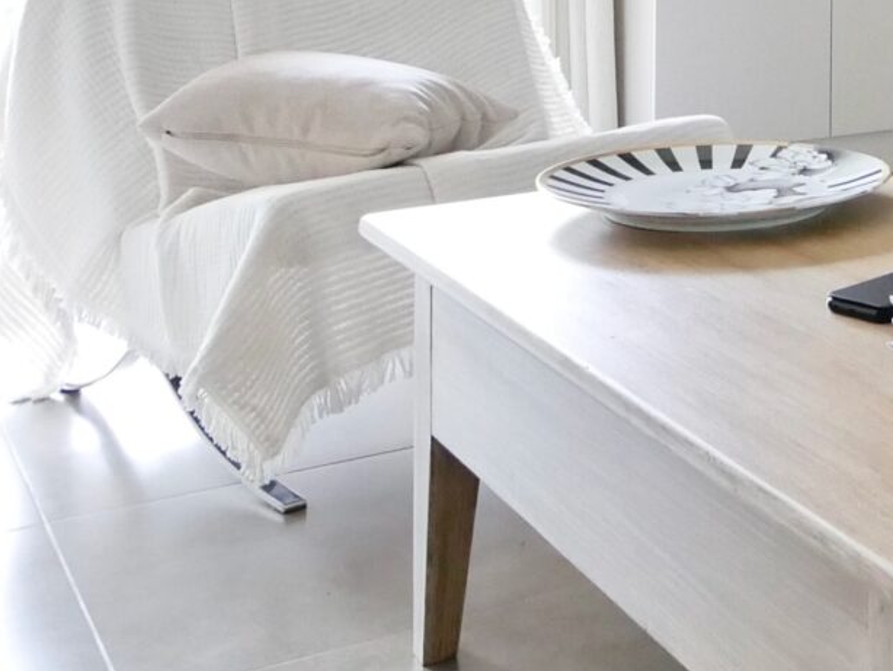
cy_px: -210
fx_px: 1936
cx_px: 1091
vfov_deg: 18.3
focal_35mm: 75
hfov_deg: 23.6
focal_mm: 9
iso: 1250
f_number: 4
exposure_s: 1/60
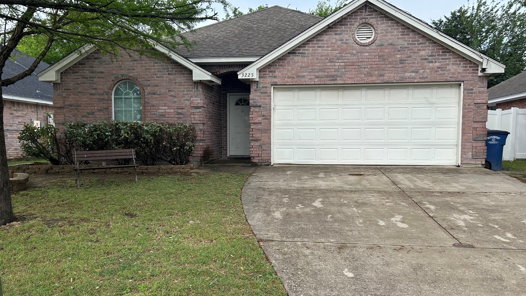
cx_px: 262
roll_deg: +0.2
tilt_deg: -2.7
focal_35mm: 30
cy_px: 160
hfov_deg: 64.3
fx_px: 418
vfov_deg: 38.9
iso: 50
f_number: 1.5
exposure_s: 1/1779
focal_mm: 5.7
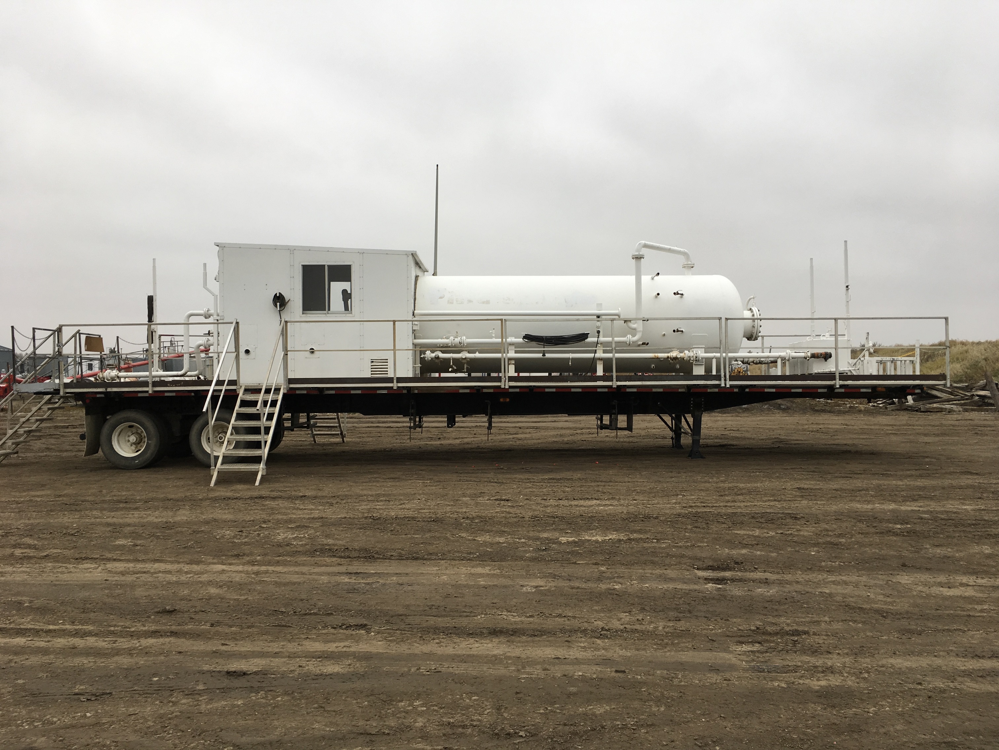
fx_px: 837
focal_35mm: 29
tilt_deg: -3.3
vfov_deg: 48.2
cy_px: 375
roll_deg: -0.9
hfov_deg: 61.7
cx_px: 500
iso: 25
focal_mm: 4.15
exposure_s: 1/182
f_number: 2.2
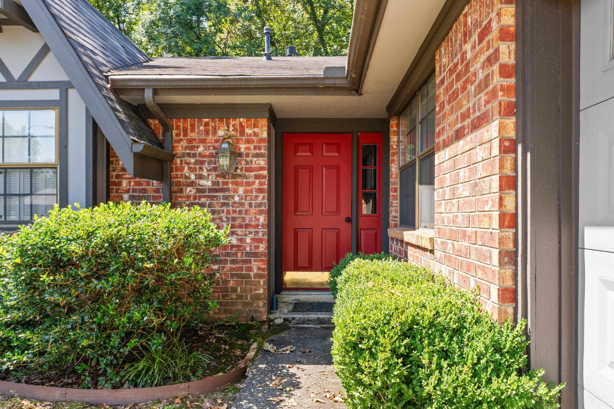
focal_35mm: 23
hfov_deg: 75.2
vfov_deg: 54.4
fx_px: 398
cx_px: 311
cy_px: 212
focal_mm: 14.9
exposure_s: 1/25
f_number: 8
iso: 320
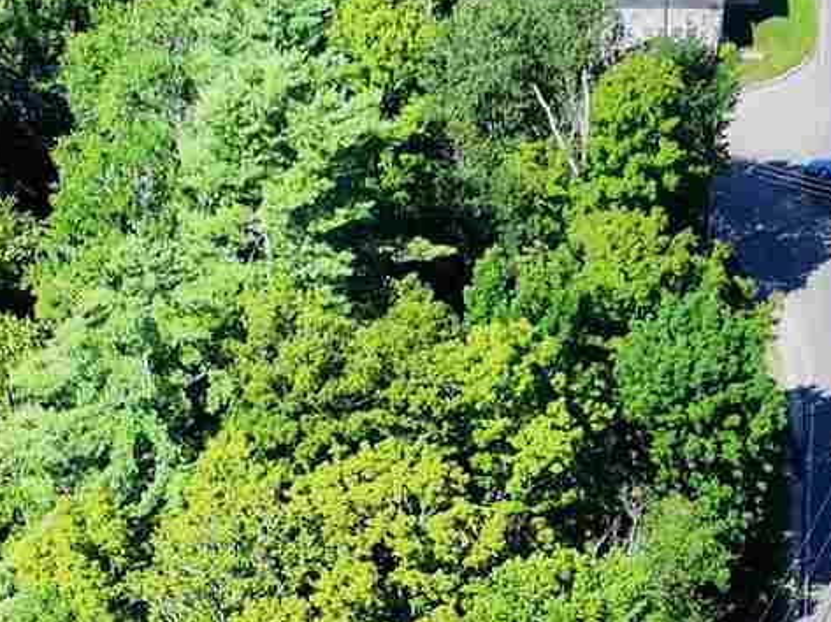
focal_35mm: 156
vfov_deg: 8.9
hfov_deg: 12.7
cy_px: 1299
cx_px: 267
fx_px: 3742
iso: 100
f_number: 2.8
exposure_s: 1/1000
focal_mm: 12.29
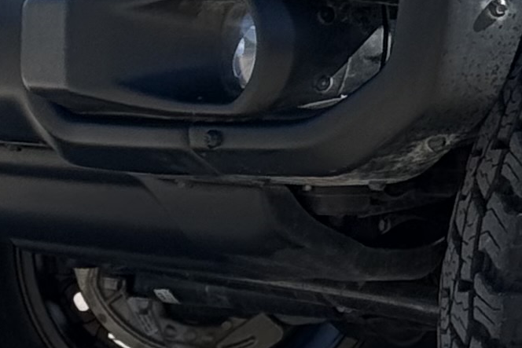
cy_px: -449
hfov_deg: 6.6
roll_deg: +2.6
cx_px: 1020
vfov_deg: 4.4
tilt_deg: +8.5
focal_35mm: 303
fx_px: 4394
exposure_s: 1/3891
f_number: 1.78
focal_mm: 6.76
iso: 100
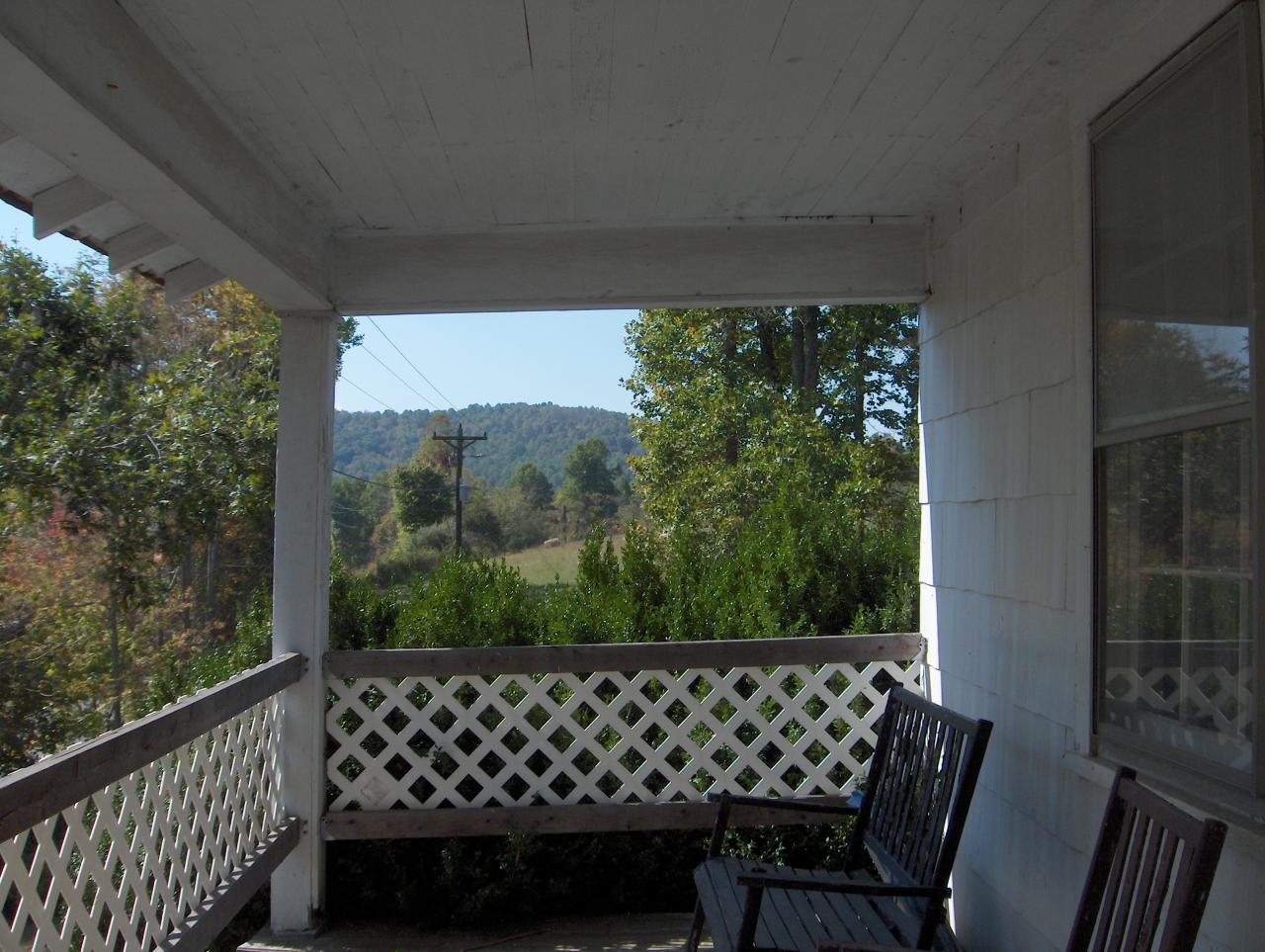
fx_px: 1427
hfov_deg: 47.8
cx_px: 632
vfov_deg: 36.9
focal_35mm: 39
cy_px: 476
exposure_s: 1/592
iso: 100
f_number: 4.8
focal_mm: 8
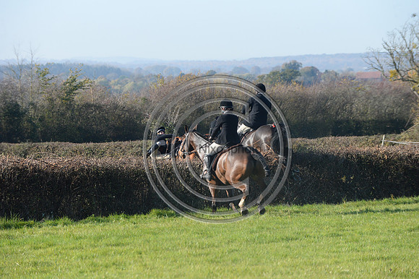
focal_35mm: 200
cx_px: 210
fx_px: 2326
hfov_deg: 10.3
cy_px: 140
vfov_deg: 6.9
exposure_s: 1/1250
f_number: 6.3
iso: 1000
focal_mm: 200
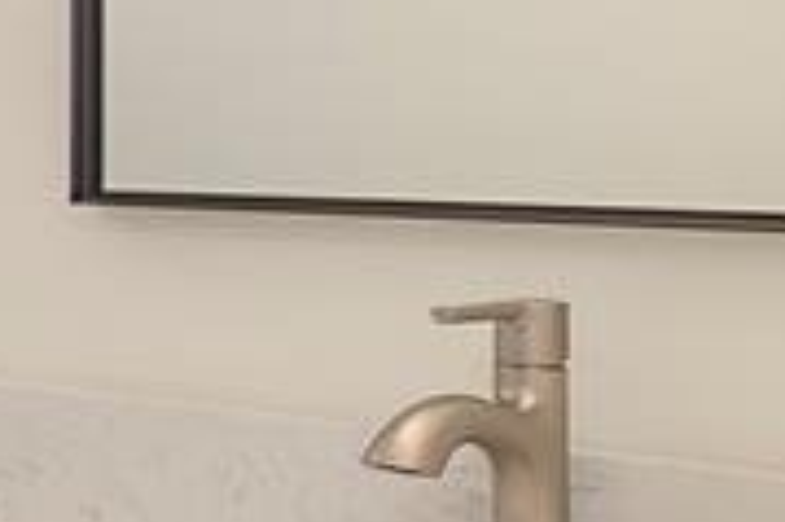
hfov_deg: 18.3
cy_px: 88
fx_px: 1874
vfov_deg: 15.7
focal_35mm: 86
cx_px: -658
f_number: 11
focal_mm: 10
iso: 100
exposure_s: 1/5
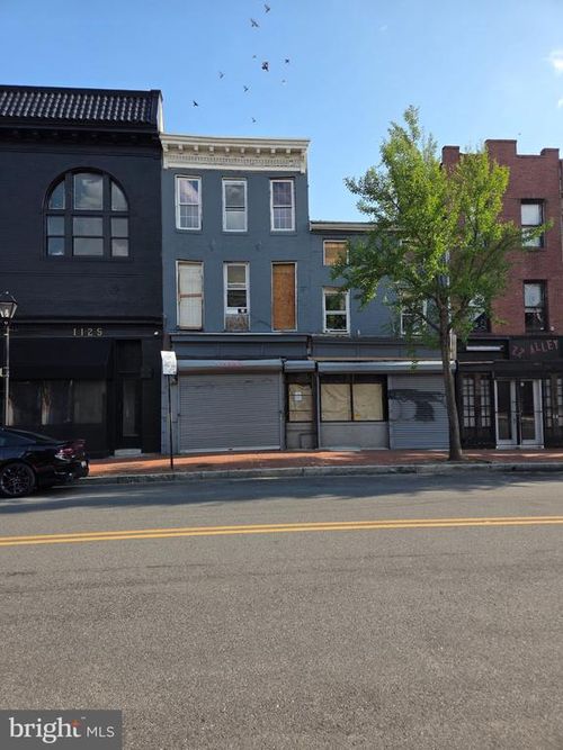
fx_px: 499
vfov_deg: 73.9
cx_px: 282
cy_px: 375
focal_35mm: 23
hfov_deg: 58.9
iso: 80
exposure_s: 1/2450
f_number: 1.8
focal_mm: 5.4
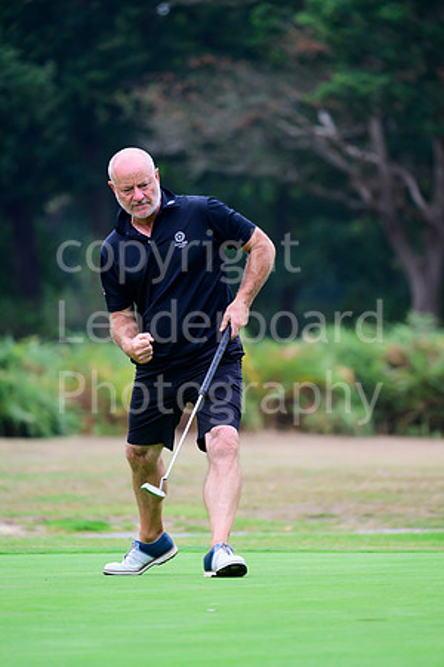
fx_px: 5735
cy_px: 334
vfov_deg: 6.6
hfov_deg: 4.4
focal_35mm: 310
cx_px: 222
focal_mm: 310
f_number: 5.3
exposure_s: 1/1000
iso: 2000
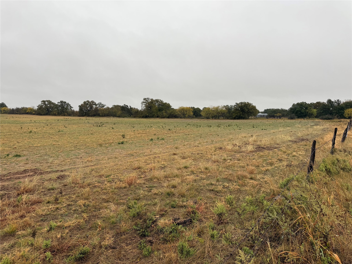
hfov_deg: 71.6
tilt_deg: -5.3
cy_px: 132
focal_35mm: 24
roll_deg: -0.5
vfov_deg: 56.8
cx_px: 176
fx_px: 244
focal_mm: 6.76
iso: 50
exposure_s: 1/136
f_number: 1.78
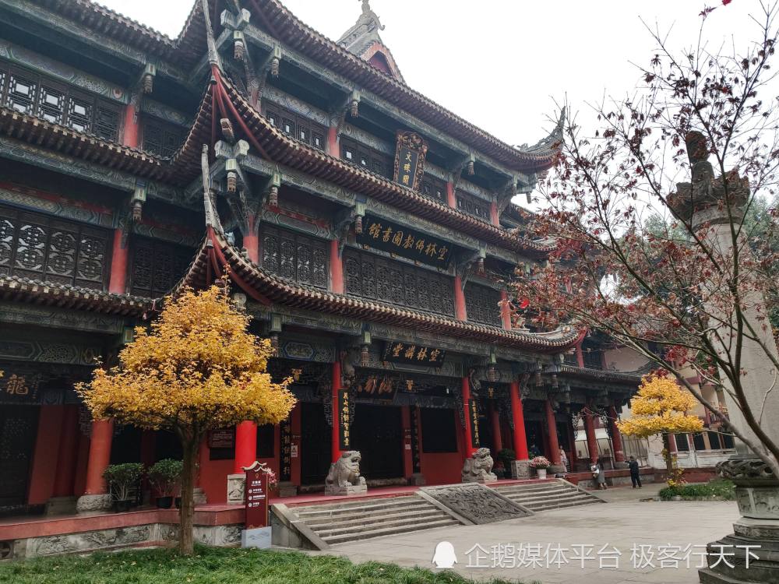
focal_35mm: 24
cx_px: 390
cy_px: 292
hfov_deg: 71.6
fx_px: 540
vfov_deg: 56.8
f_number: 1.9
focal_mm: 6.92
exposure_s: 1/100
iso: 53
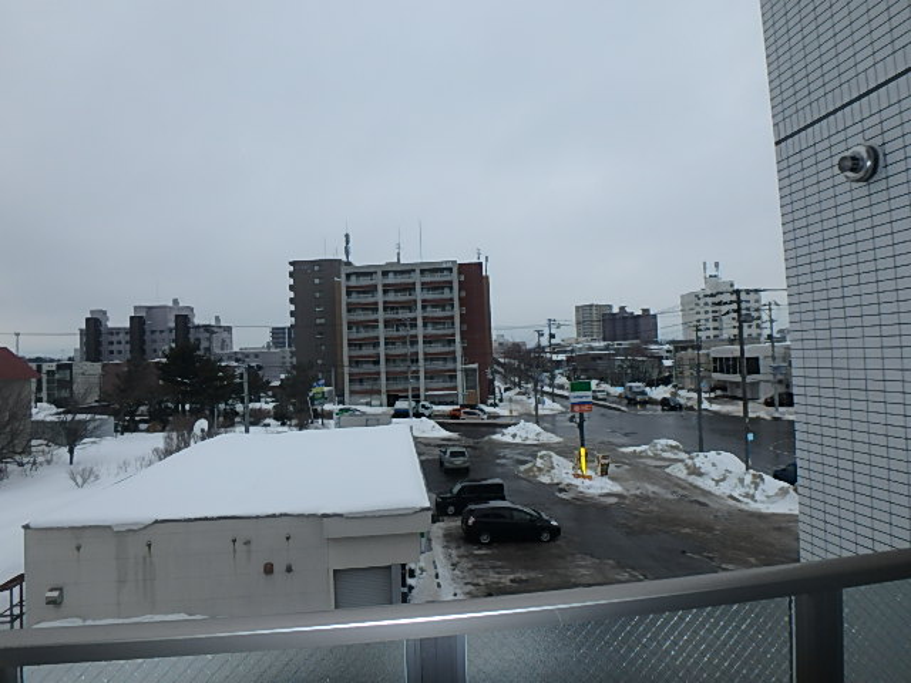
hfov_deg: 79.0
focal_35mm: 21
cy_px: 342
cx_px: 456
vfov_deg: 63.4
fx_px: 553
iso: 125
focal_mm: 3.7
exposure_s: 1/1000
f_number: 3.5
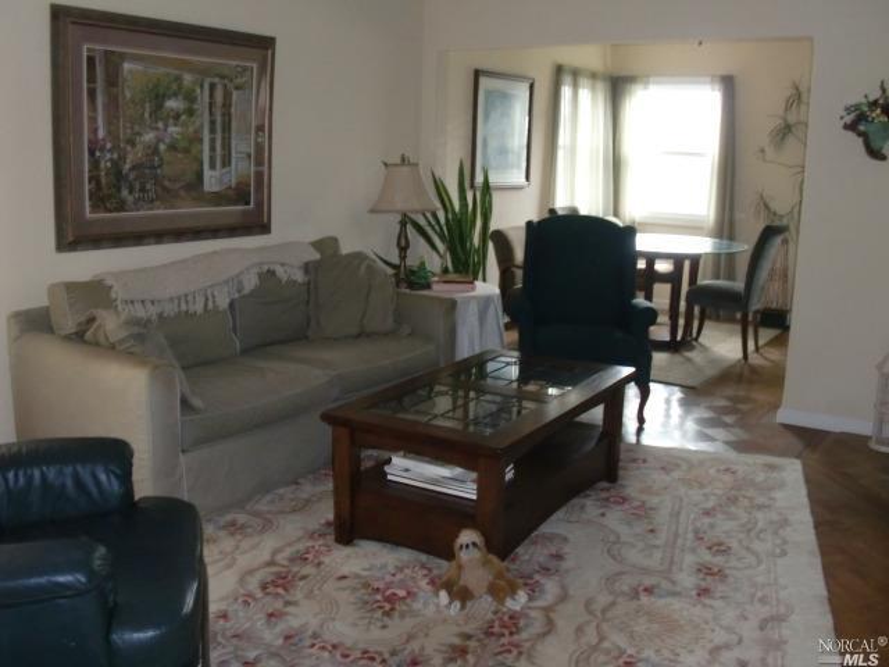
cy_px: 334
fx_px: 925
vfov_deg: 39.7
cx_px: 444
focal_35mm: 36
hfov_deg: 51.4
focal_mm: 6.3
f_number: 2.8
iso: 400
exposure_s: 1/60
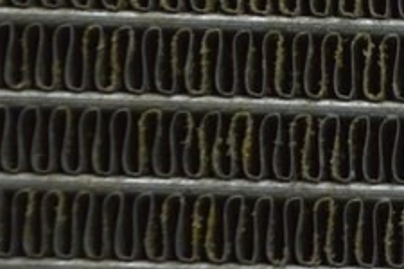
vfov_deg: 3.9
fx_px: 3984
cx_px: 894
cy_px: -94
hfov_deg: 5.6
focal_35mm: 355
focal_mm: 52
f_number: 5.6
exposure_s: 1/50
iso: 400
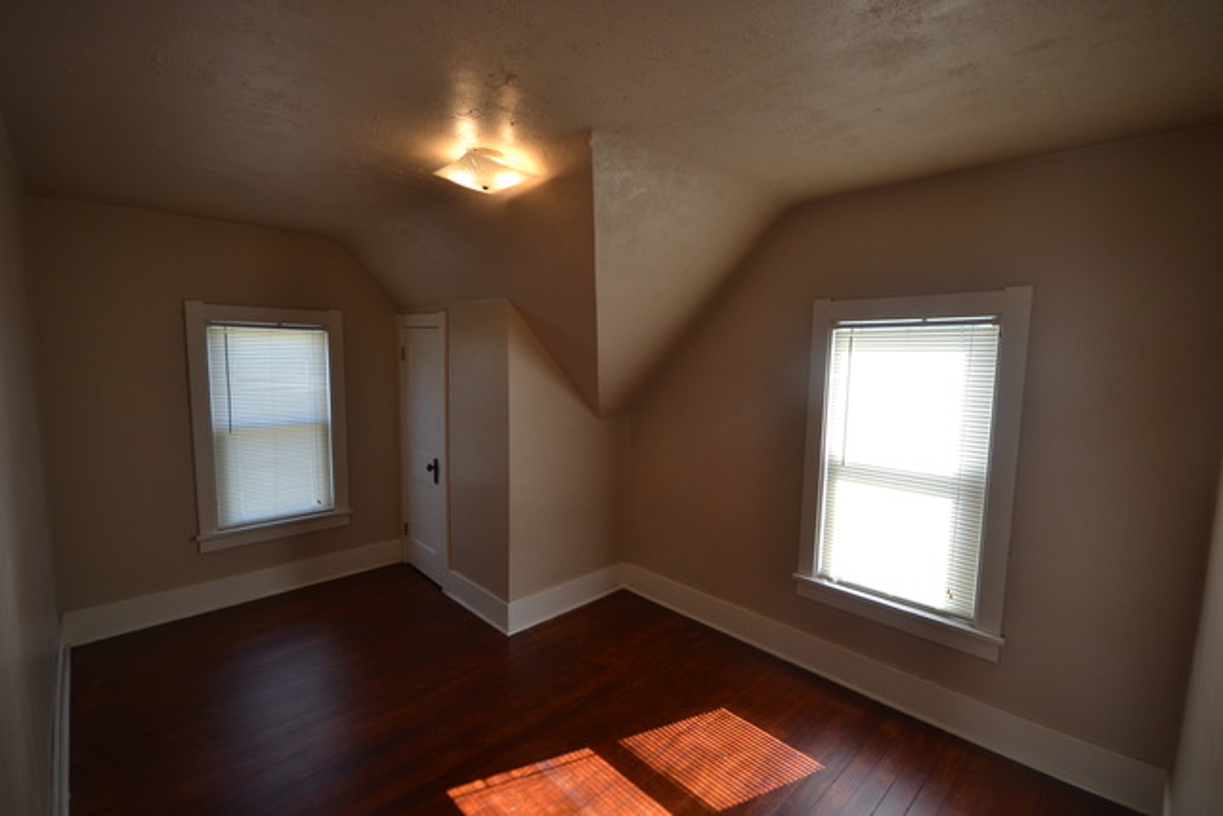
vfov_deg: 77.4
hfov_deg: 100.4
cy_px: 408
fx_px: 510
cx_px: 612
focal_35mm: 15
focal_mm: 10
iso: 400
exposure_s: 1/125
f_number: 5.6
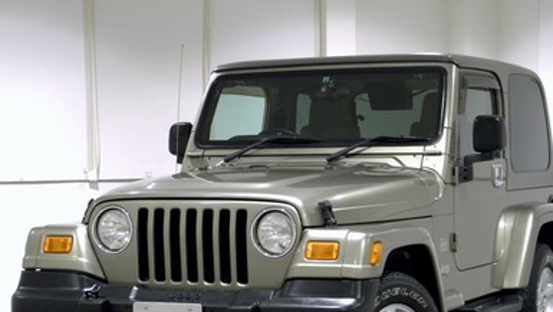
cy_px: 222
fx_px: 1394
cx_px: 292
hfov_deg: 22.4
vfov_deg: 12.7
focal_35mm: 95
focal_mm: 14.3
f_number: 4.4
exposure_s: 1/8
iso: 250
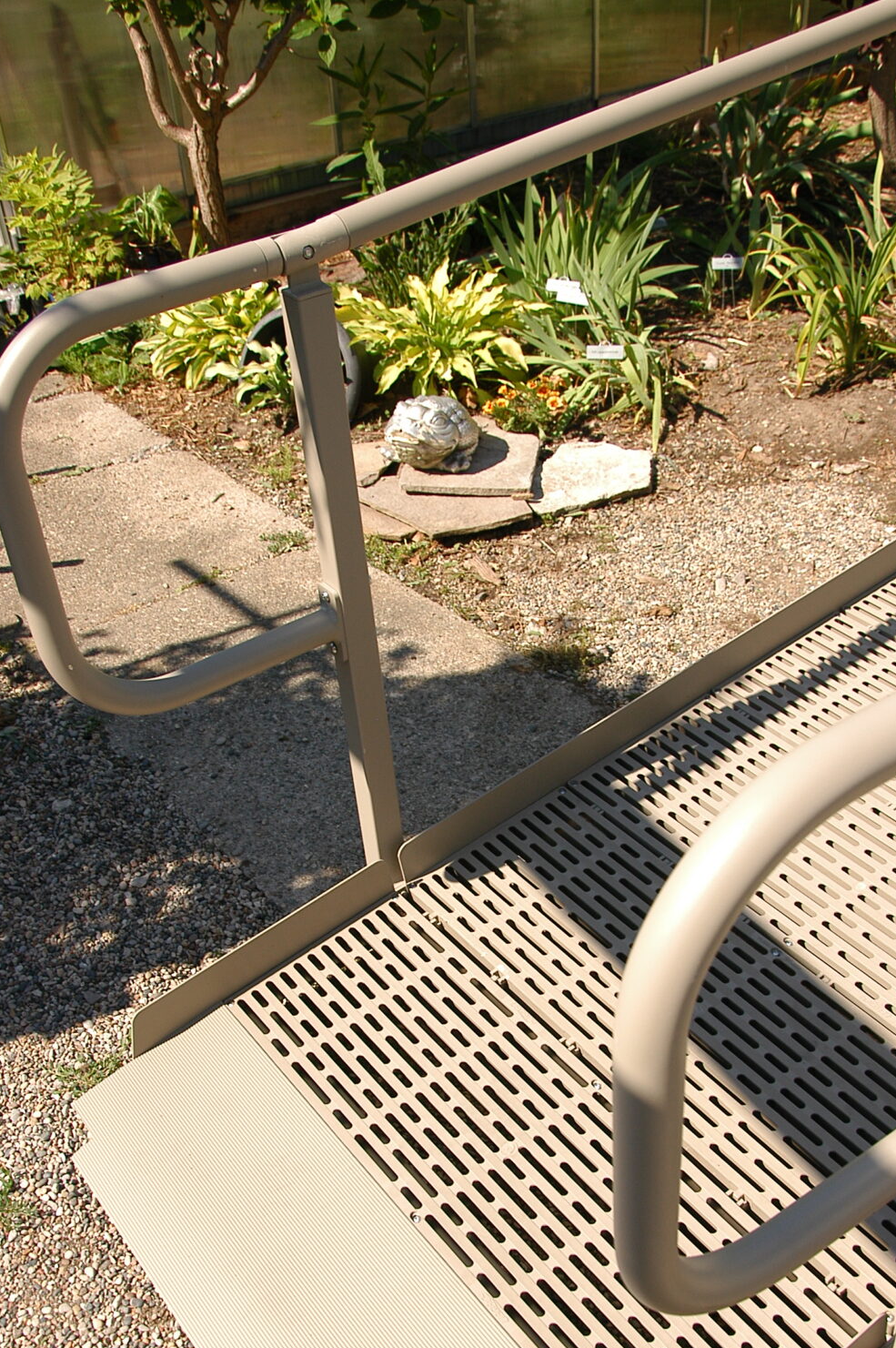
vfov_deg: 53.8
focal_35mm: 35
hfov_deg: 37.8
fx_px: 1309
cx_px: 479
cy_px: 845
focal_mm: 18
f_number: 5
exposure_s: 1/750
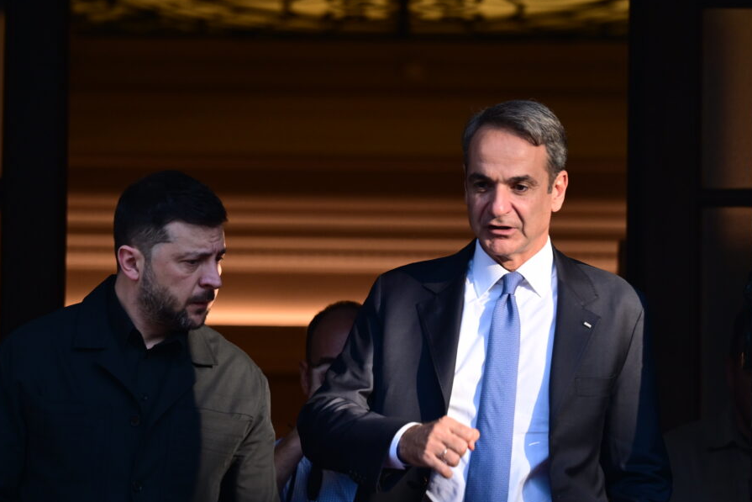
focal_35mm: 183
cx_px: 366
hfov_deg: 11.2
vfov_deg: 7.5
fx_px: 3823
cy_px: 283
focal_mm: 160
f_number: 4.5
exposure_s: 1/400
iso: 500
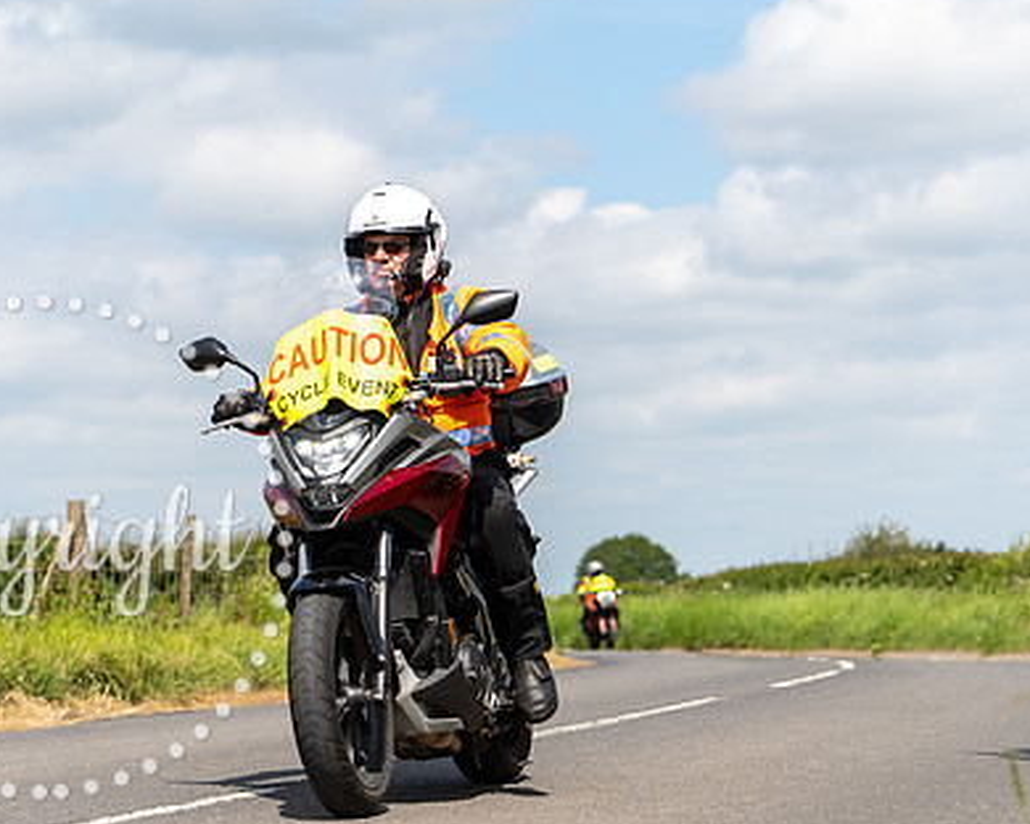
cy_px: 423
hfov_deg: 15.4
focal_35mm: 125
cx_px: 474
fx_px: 3811
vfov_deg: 12.3
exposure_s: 1/1250
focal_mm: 74
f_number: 3.5
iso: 100
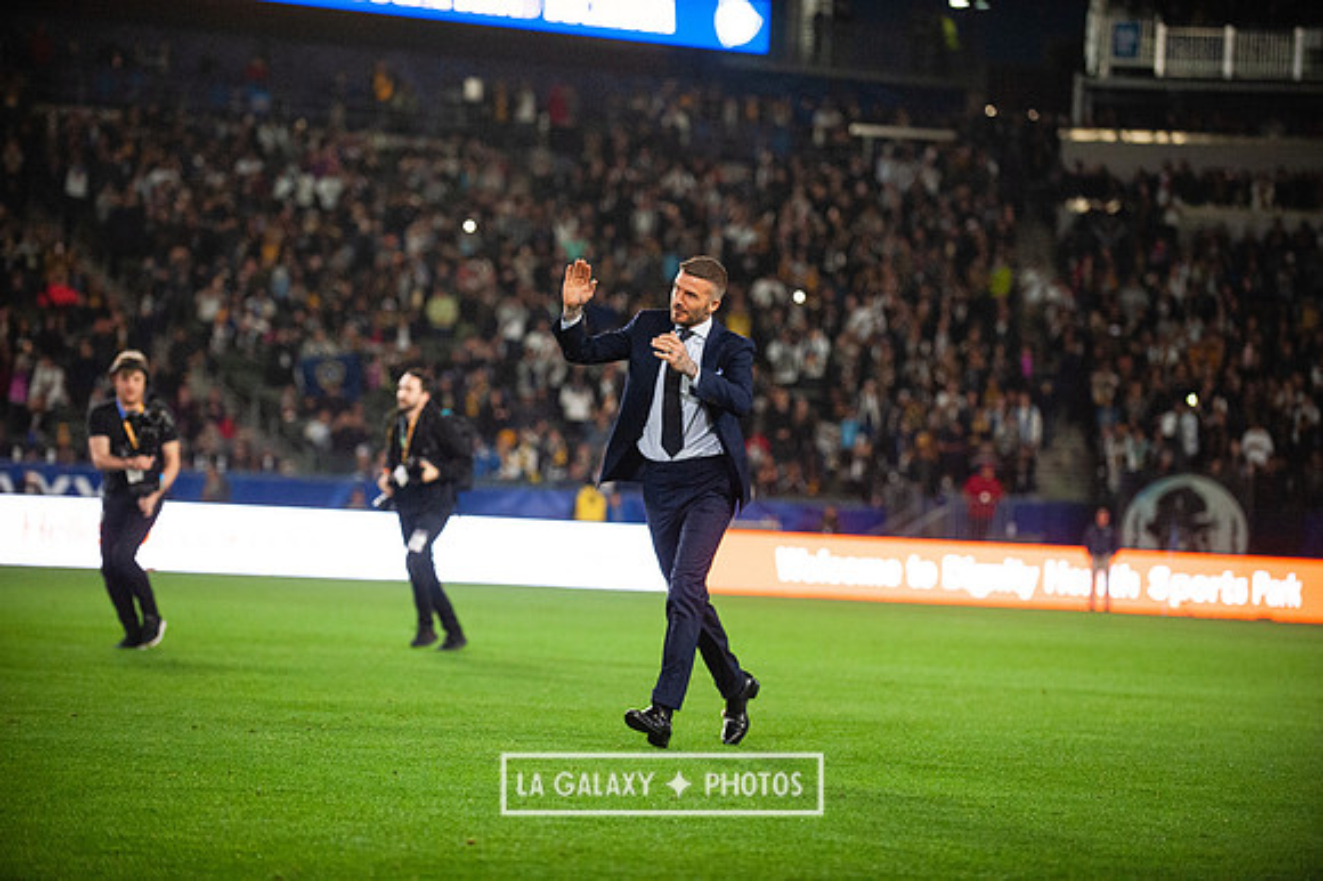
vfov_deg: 10.5
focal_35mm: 130
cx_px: 662
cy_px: 440
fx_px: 4775
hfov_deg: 15.8
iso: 3200
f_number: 2.8
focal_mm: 130
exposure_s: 1/2000
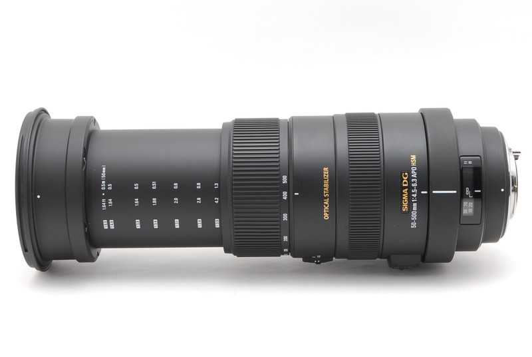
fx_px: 1221
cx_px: 266
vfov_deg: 16.6
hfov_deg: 24.6
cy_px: 178
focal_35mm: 82
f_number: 14
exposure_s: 1/100
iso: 320
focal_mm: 55
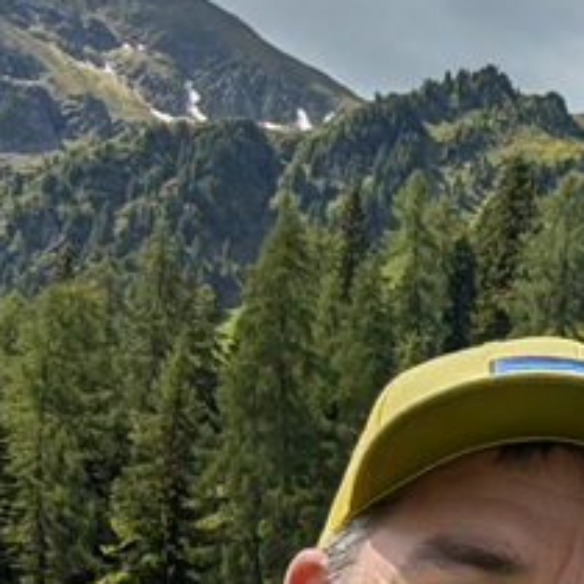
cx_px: 1087
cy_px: 605
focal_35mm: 75
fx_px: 1432
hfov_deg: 17.8
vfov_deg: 22.1
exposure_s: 1/1773
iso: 51
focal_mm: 2.74
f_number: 2.2
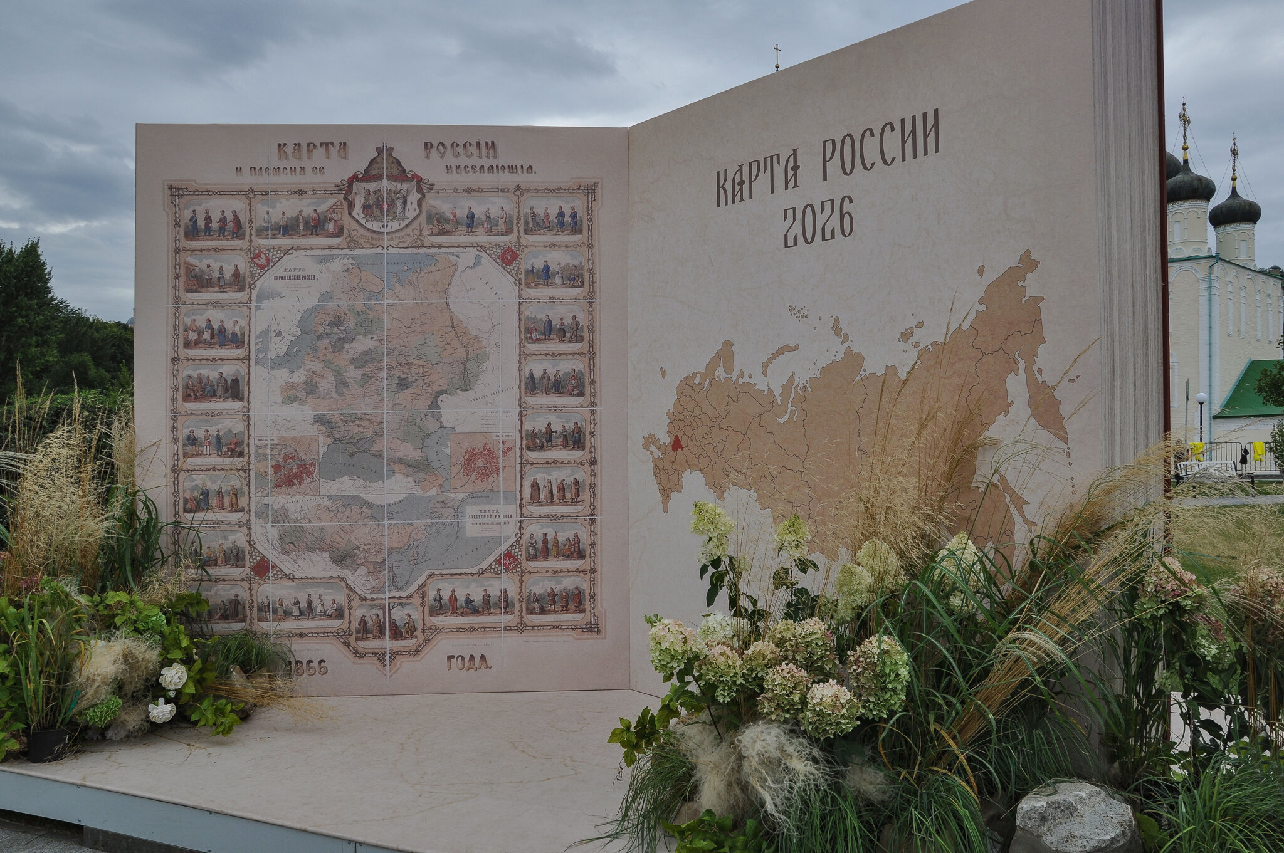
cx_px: 642
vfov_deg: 47.8
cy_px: 426
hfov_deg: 67.4
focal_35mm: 27
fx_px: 962
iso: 200
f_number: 7.1
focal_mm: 18
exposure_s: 1/200
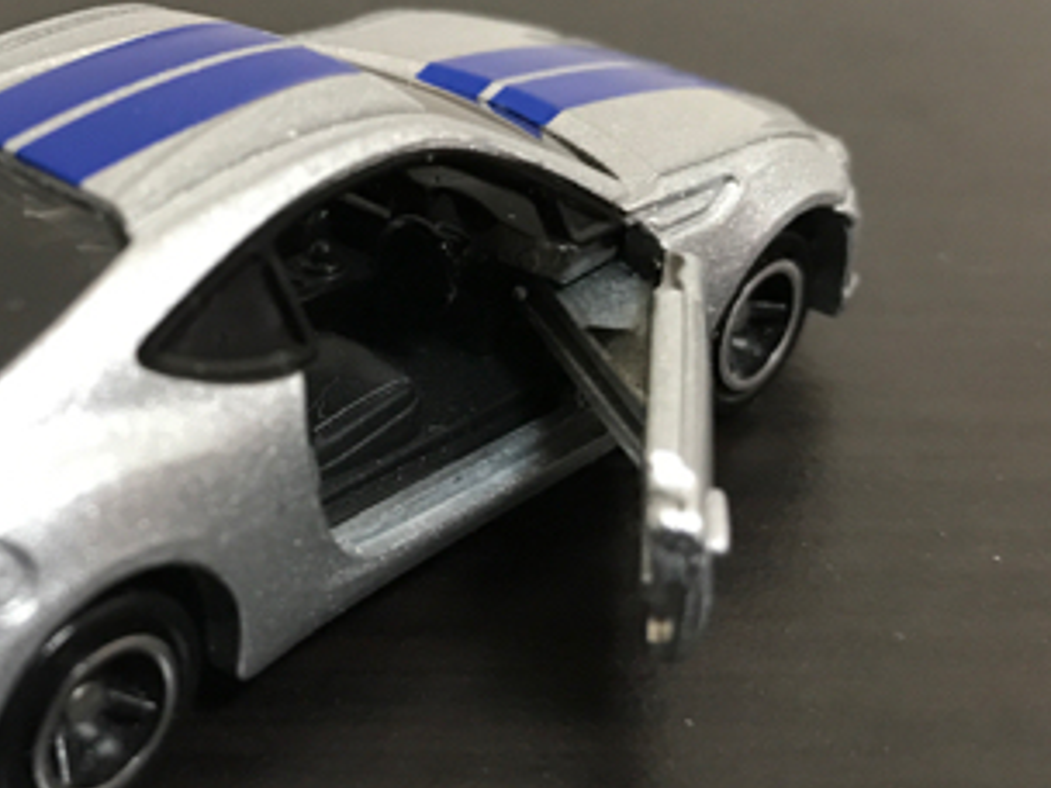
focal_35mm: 59
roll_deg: +0.3
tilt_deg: -30.9
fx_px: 1791
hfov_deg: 32.0
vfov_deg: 24.8
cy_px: 404
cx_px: 239
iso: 100
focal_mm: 3.99
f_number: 1.8
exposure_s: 1/17
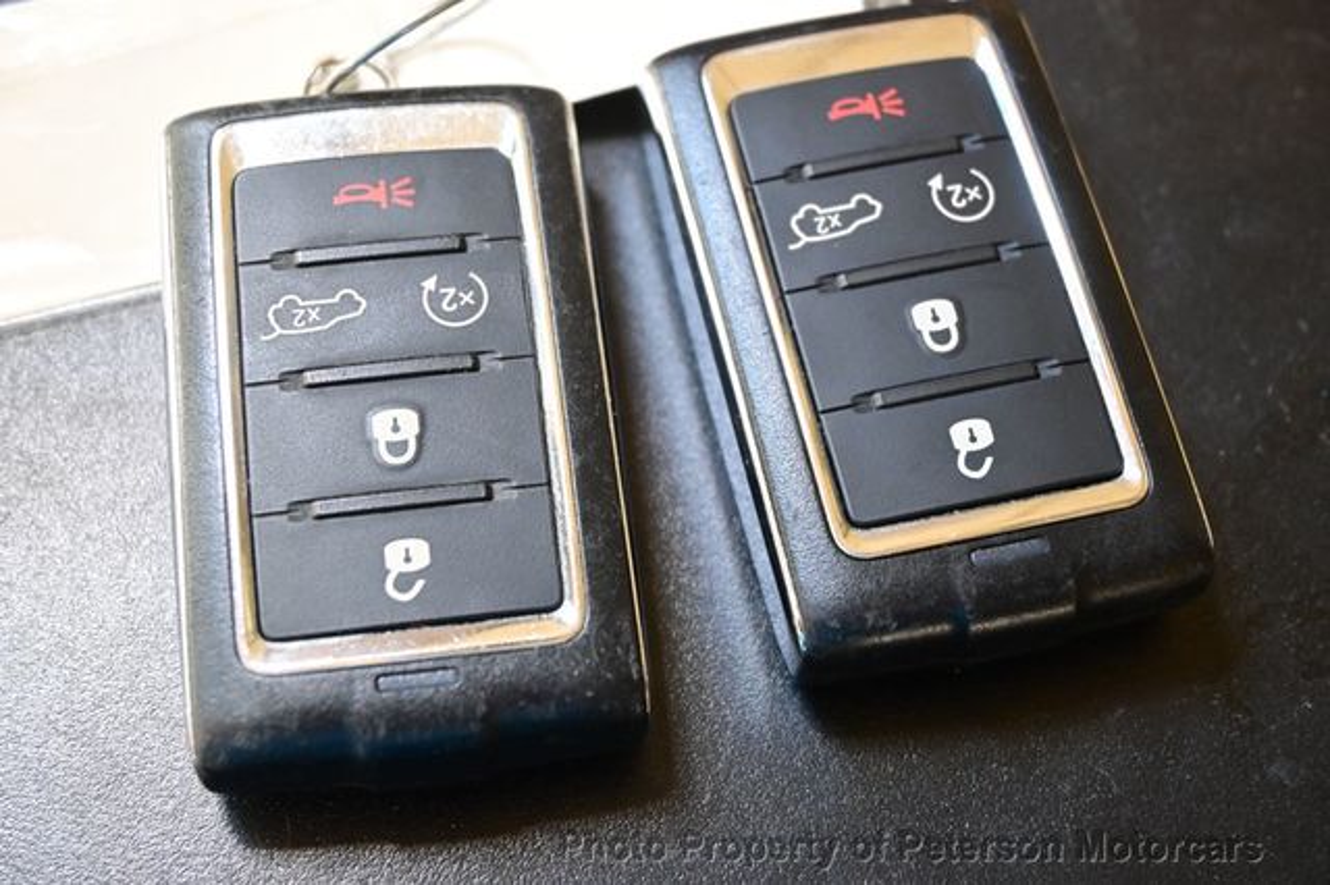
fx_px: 1745
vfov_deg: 28.5
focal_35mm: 47
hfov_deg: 41.7
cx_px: 665
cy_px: 442
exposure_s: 1/50
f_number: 5
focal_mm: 31.5
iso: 2200
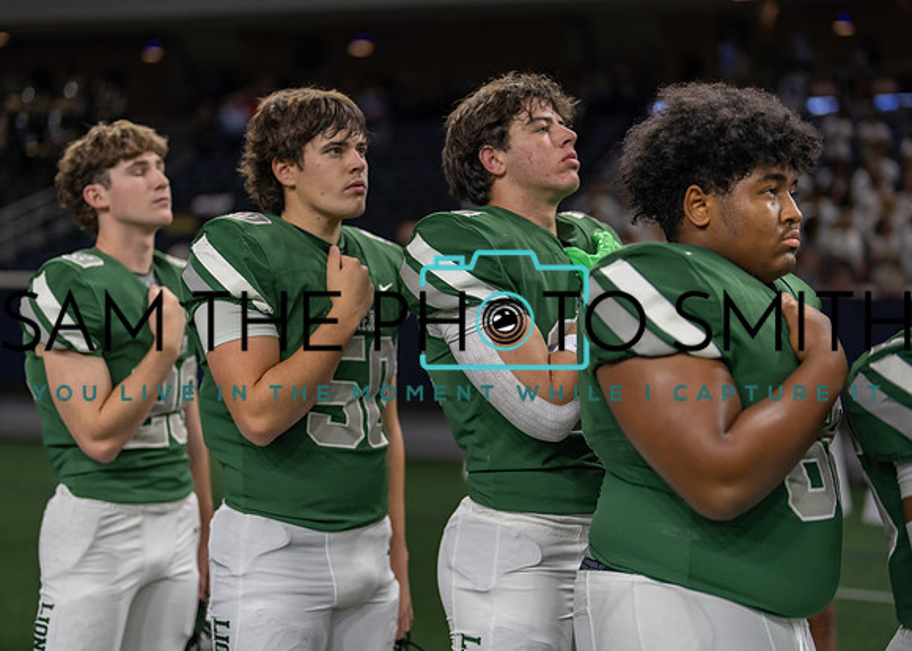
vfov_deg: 27.0
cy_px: 326
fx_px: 1357
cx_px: 456
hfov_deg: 37.2
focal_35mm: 52
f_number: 1.2
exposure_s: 1/500
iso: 160
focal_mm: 50
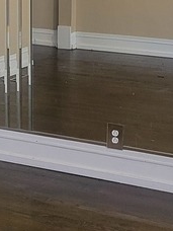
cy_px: -20
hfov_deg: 11.8
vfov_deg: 15.6
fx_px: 820
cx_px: -30
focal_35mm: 123
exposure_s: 1/40
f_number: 1.8
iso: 320
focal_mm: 5.4
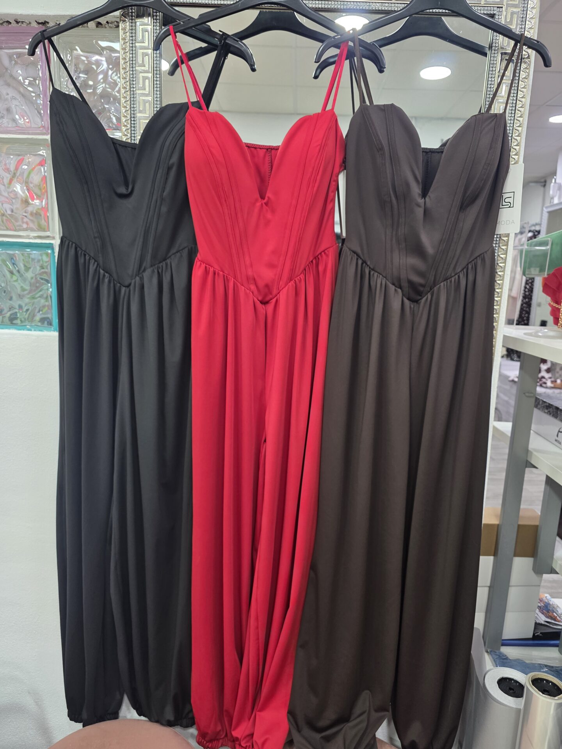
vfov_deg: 73.9
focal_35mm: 23
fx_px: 498
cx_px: 281
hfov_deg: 58.9
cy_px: 374
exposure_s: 1/100
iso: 200
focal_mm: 6.3
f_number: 1.7
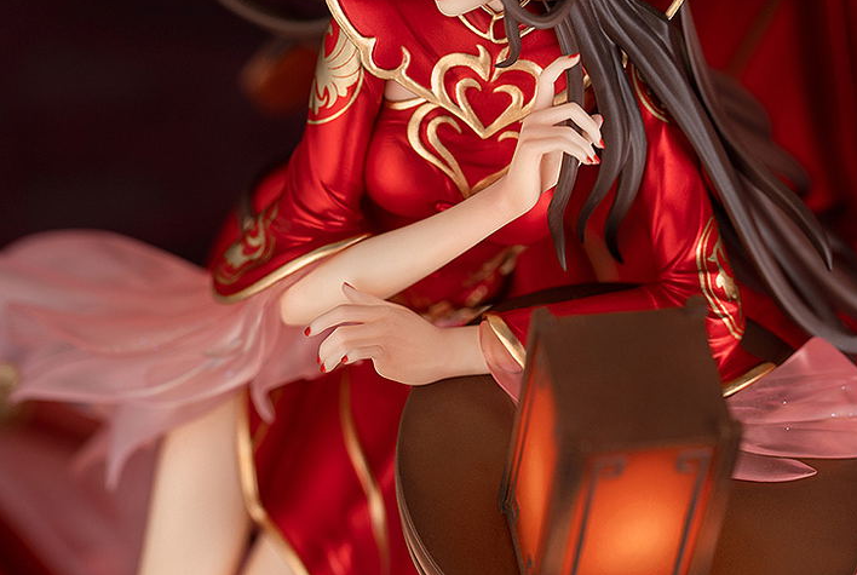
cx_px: 425
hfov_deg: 18.1
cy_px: 302
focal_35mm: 113
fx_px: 2695
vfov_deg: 12.2
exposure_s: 1/100
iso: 100
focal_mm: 100
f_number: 8
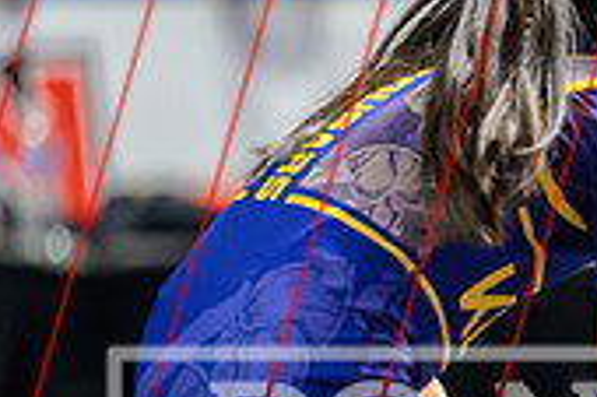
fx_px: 12492
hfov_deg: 2.7
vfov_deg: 1.8
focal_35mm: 754
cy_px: 405
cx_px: 915
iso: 5600
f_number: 2.8
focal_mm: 180
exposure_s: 1/800
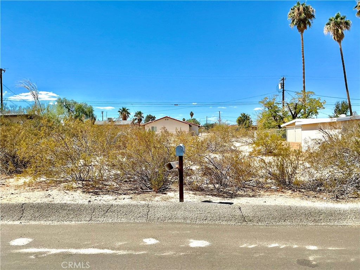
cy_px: 135
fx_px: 302
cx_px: 180
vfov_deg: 48.2
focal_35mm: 29
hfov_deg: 61.7
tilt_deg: +0.6
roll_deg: +1.8
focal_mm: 3
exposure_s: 1/2427
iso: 25
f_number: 1.8
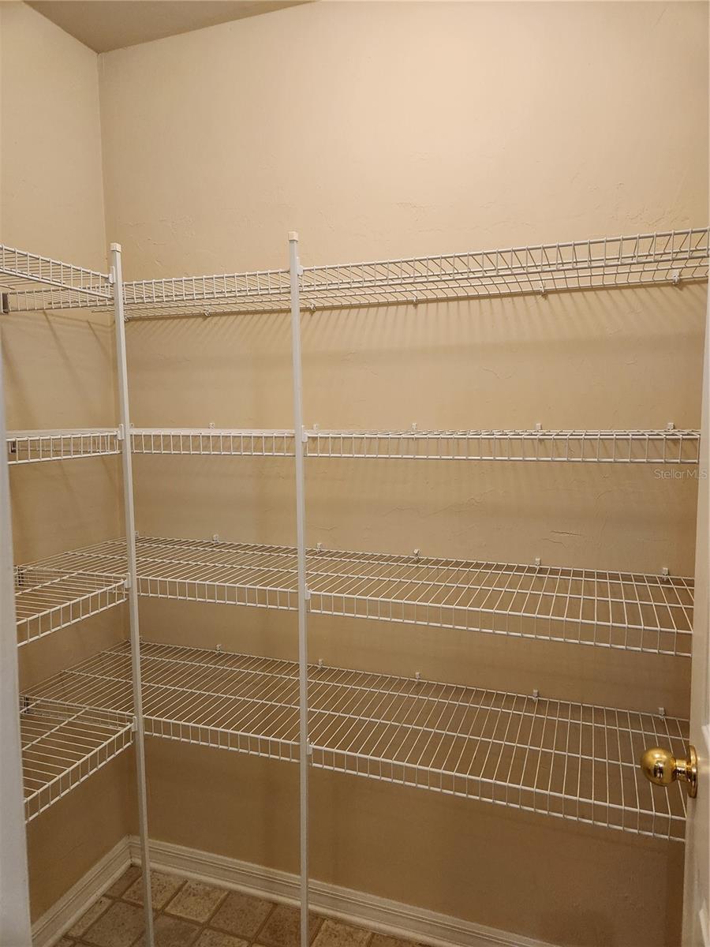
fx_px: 629
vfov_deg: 73.9
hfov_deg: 58.9
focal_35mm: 23
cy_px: 474
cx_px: 355
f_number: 1.8
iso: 250
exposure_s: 1/120
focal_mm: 5.4
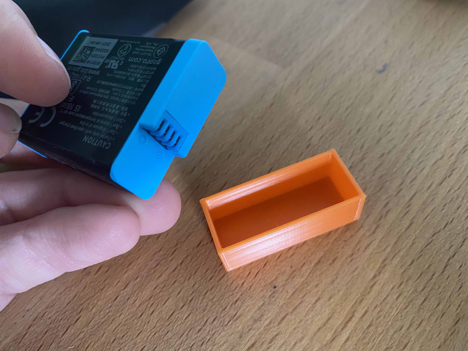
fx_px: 352
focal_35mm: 26
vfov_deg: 53.1
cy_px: 176
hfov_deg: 67.3
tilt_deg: -54.9
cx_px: 234
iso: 500
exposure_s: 1/41
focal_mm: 4.25
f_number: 1.8
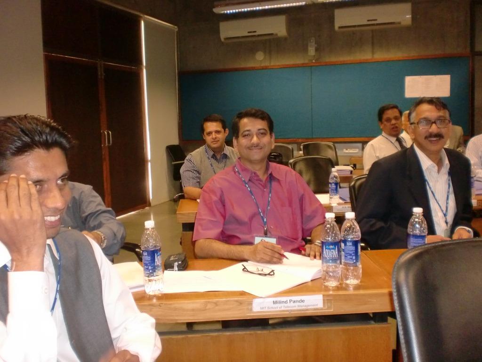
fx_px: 487
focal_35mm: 35
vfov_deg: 40.7
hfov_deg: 52.6
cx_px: 241
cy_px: 181
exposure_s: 1/60
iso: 400
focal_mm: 6.3
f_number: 3.1
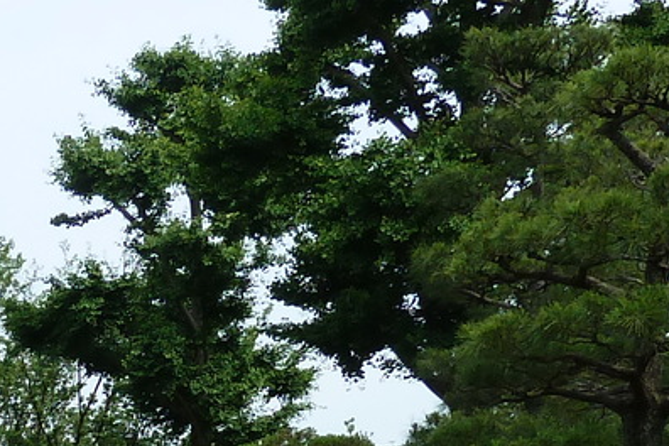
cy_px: 824
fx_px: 1951
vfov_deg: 11.9
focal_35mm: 105
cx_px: -209
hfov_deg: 18.1
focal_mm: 4.1
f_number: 4
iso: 80
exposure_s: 1/500
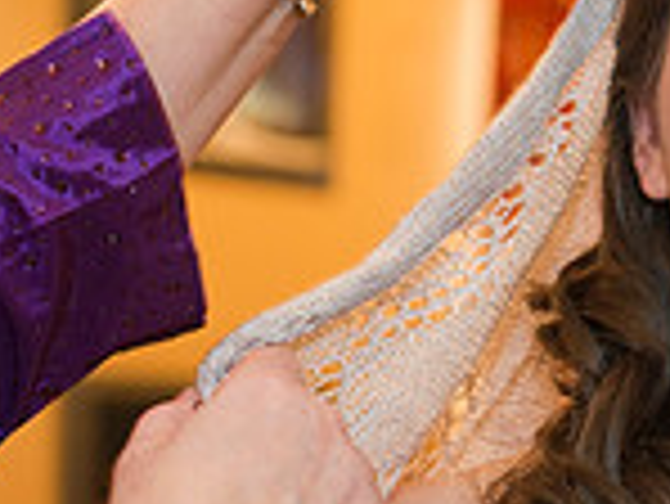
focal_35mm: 179
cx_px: 670
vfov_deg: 8.2
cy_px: 562
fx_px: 3467
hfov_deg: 10.9
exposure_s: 1/50
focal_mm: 48
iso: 800
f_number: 3.2
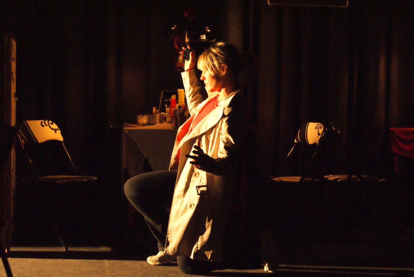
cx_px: 207
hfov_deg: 27.0
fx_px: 863
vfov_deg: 18.2
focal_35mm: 75
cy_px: 138
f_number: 5.6
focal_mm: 50
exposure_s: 1/15
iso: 3200
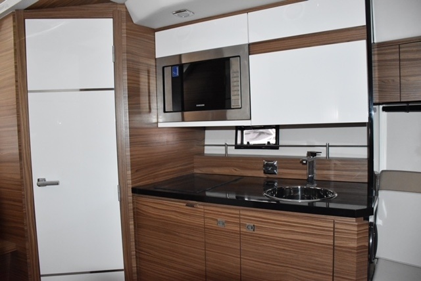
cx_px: 210
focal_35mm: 27
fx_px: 316
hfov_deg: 67.3
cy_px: 140
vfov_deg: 48.0
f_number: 3.5
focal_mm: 18
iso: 4500
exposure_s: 1/60
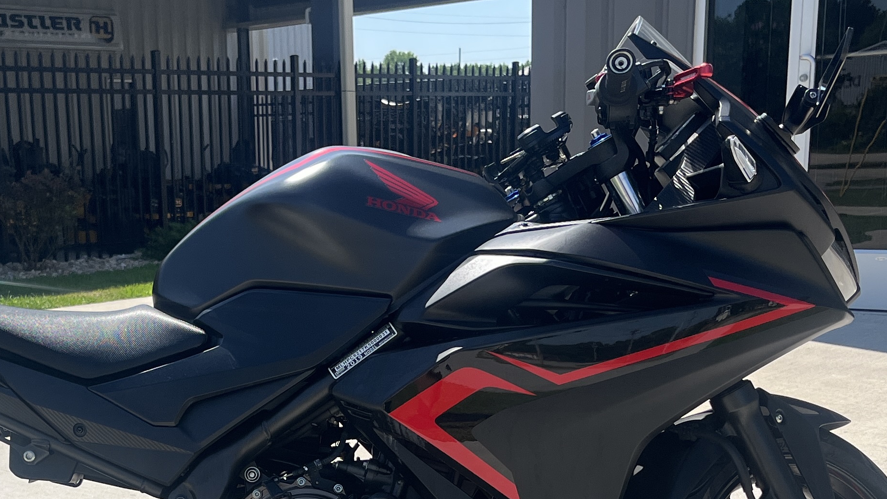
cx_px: 283
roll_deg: +2.2
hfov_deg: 33.5
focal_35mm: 62
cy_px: 574
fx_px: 1458
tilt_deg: -15.6
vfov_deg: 18.5
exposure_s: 1/3745
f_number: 1.6
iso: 50
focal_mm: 5.1
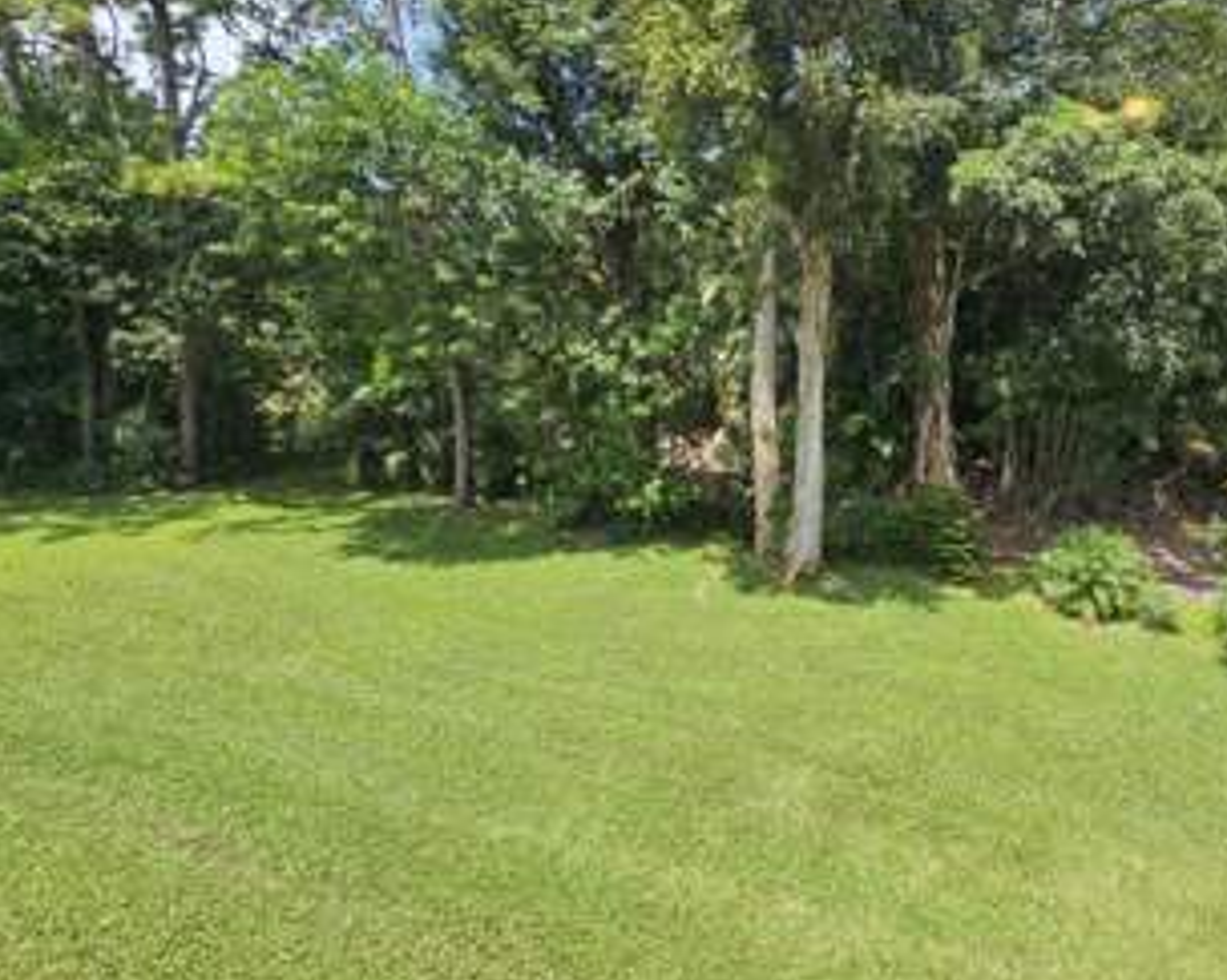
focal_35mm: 20
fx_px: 726
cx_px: 864
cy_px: 304
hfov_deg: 76.5
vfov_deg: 65.7
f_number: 2.2
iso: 50
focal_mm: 2.2
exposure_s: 1/1047
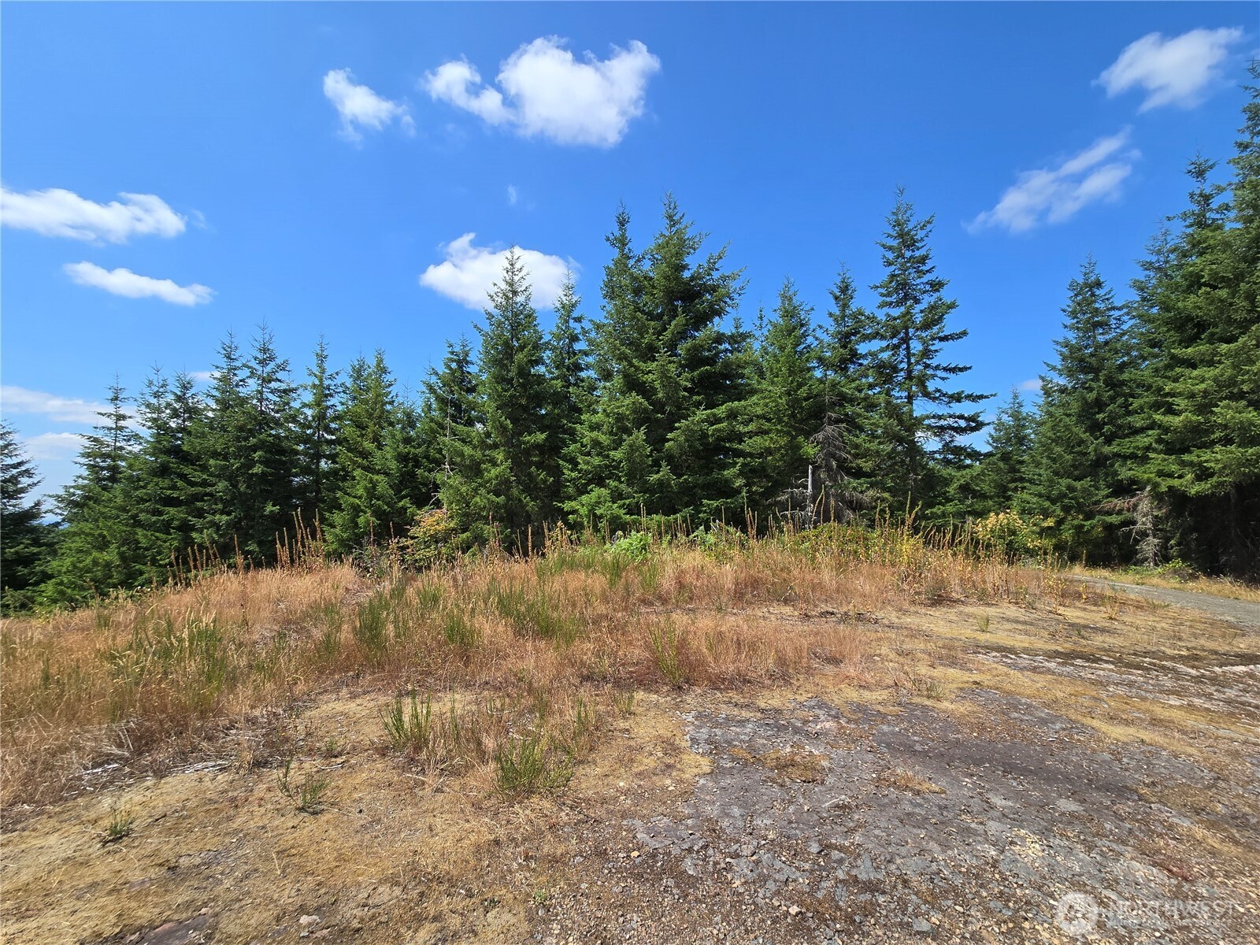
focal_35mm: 13
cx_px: 630
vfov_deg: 89.9
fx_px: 473
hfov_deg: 106.2
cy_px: 472
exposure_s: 1/1869
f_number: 2.2
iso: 50
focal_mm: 2.2
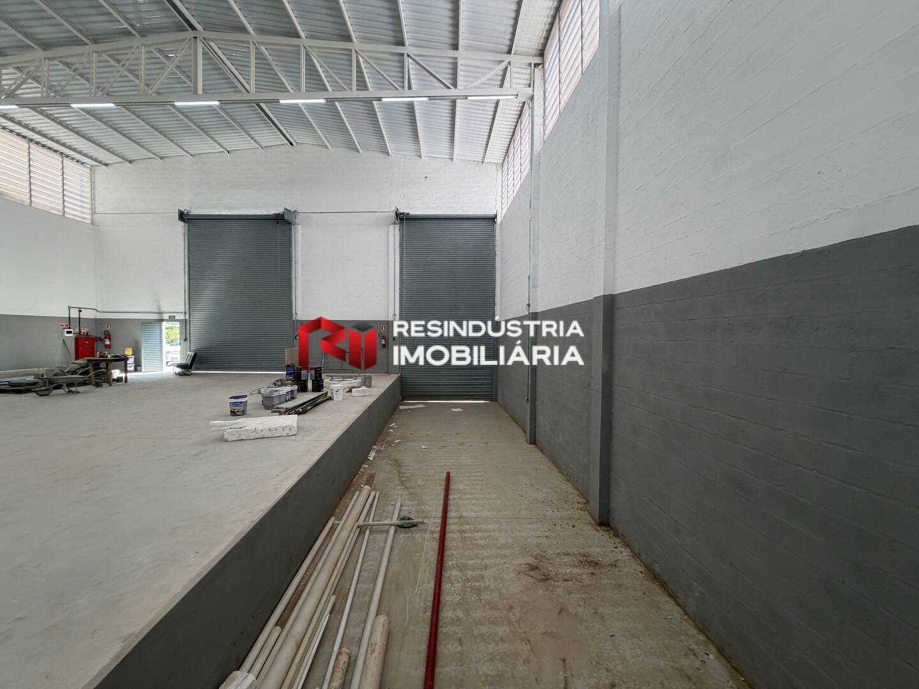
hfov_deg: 102.1
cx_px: 460
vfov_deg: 85.7
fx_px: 372
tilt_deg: -1.3
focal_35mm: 14
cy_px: 344
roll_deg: +0.0
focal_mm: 2.22
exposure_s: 1/120
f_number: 2.2
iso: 125
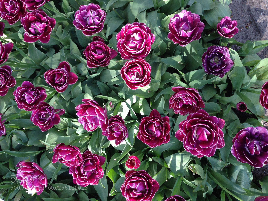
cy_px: 100
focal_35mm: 33
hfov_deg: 55.4
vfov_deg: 42.9
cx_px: 134
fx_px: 255
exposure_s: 1/120
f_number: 2.4
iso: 64
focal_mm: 4.12
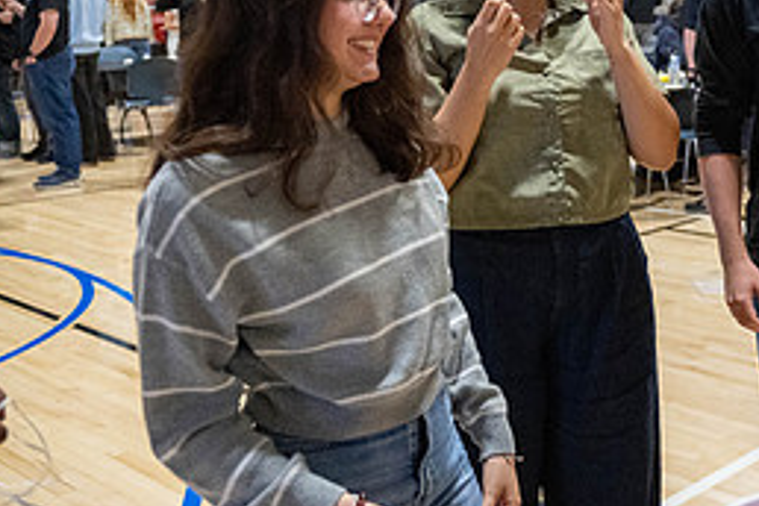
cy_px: 166
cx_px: 697
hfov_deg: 34.6
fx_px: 1138
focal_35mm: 54
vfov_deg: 24.9
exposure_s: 1/250
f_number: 2.8
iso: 5000
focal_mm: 24
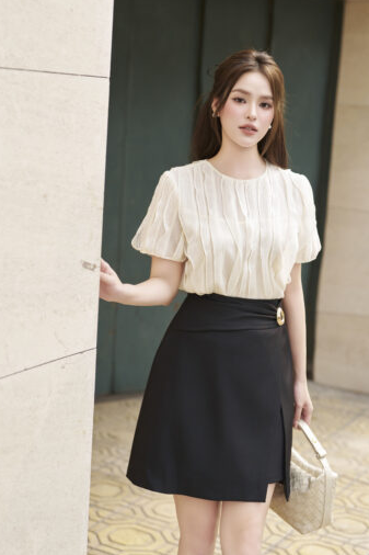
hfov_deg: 19.7
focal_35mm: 69
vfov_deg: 29.2
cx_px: 223
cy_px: 229
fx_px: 1062
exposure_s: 1/320
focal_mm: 50
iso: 320
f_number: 2.2
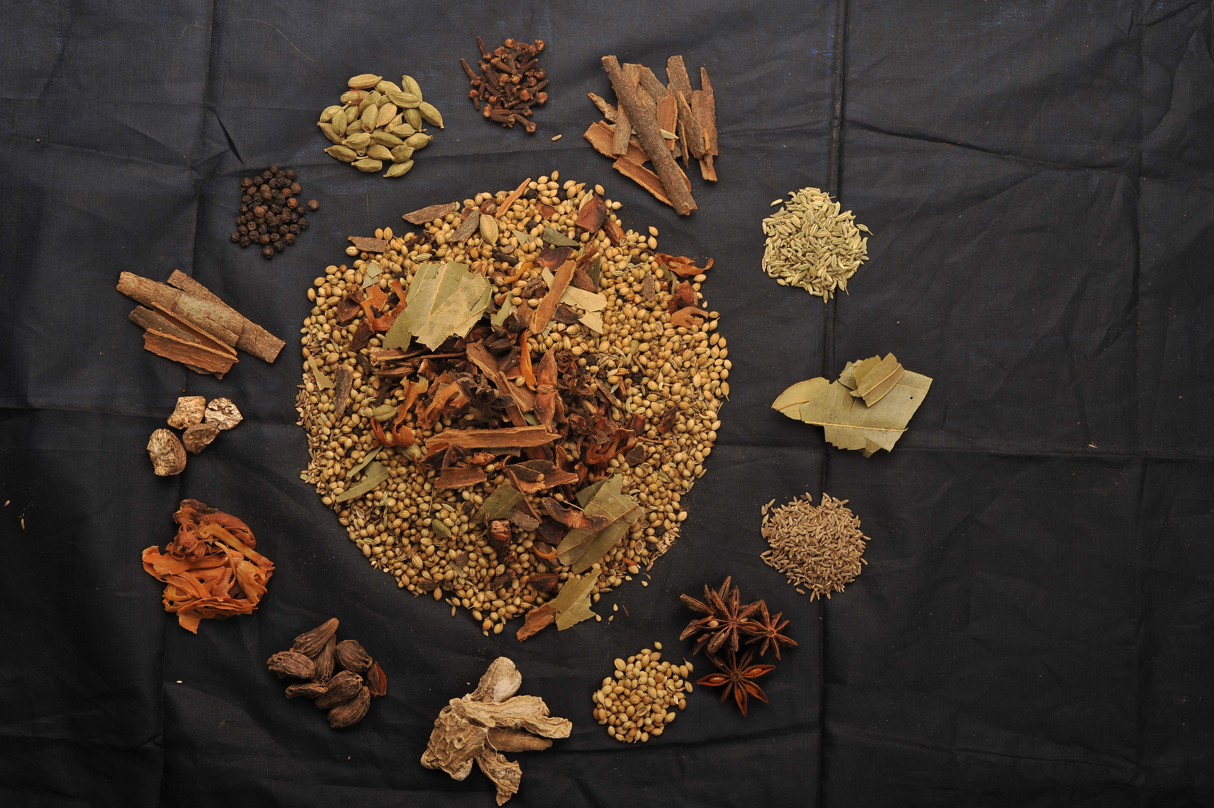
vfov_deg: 22.6
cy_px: 404
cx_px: 607
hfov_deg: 33.4
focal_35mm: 60
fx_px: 2022
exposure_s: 1/200
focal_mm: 60
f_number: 16
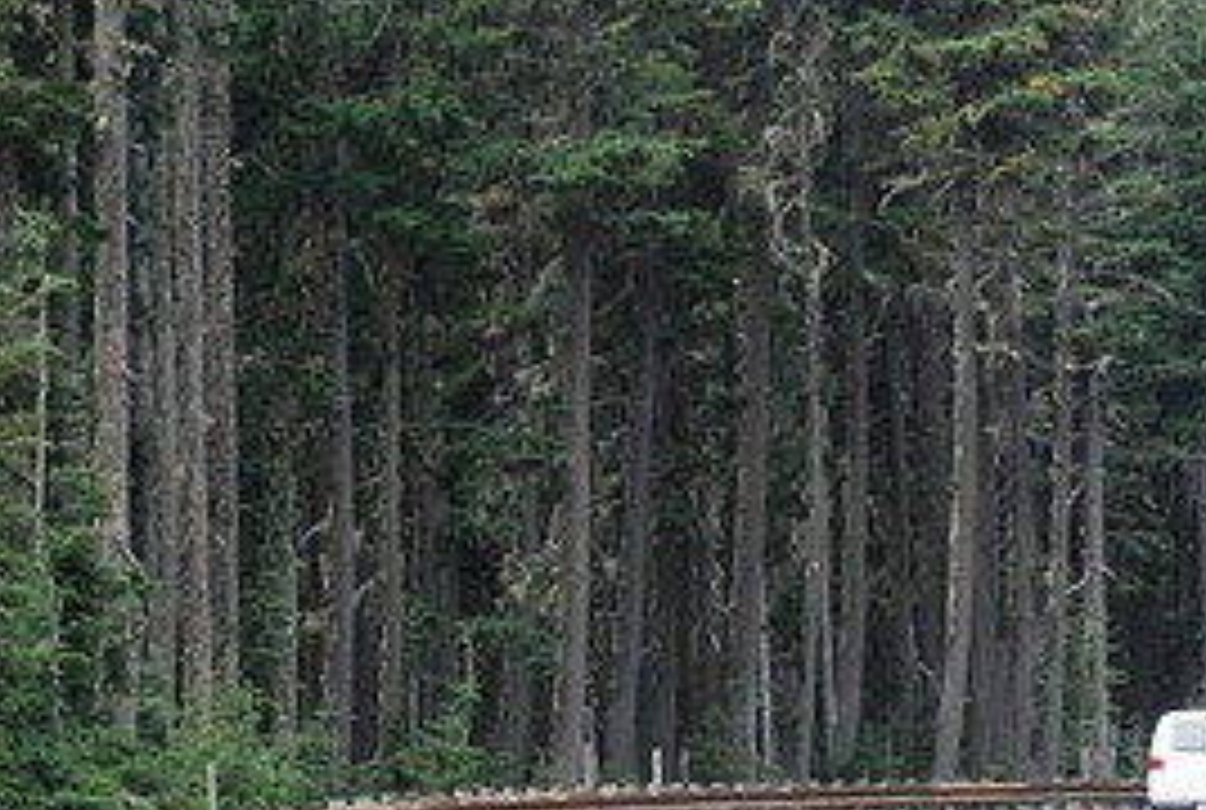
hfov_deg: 10.2
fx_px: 6748
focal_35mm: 201
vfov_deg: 6.8
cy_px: 821
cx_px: 1012
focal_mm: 62
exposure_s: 1/1600
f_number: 5.3
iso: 1600
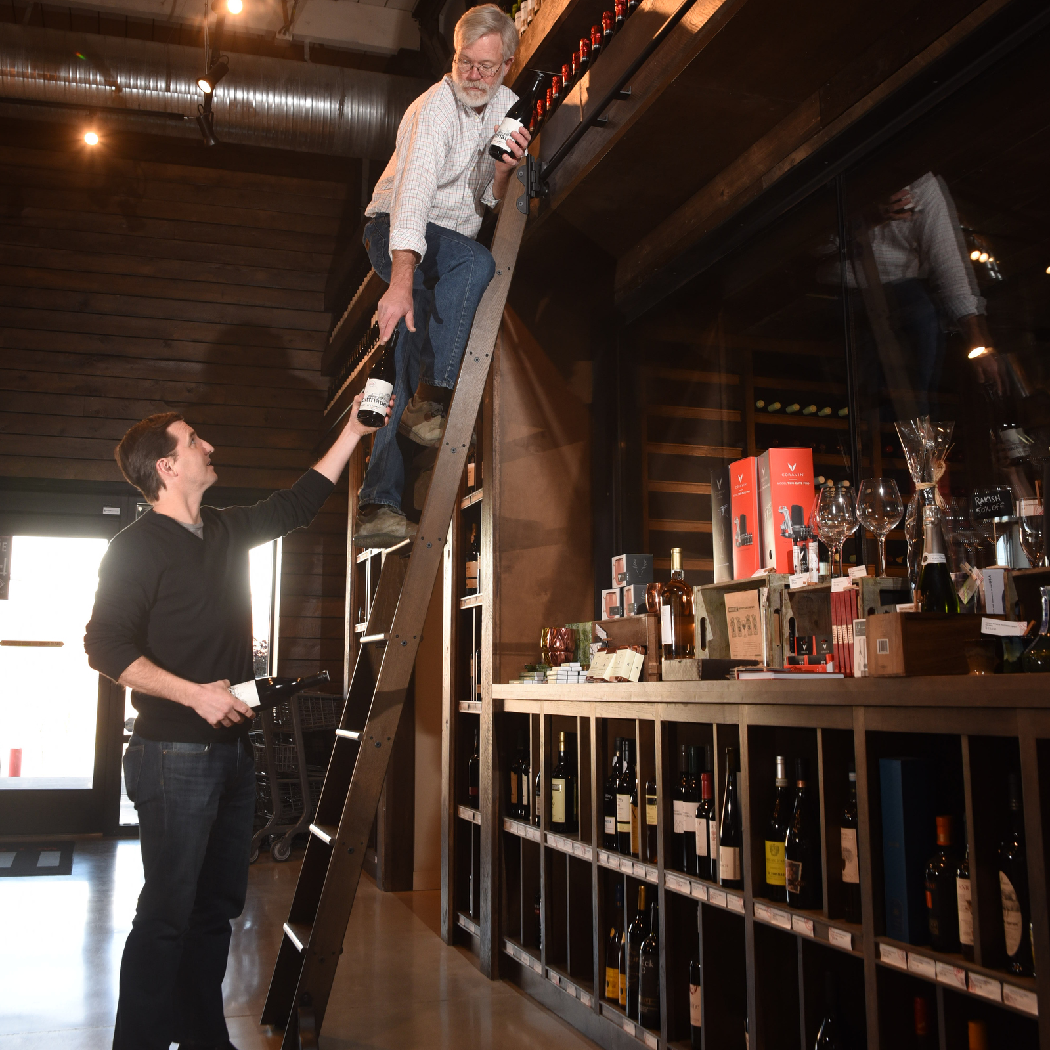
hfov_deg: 44.9
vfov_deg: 44.7
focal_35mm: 37
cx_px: 525
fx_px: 1270
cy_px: 422
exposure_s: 1/100
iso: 800
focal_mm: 29
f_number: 6.3
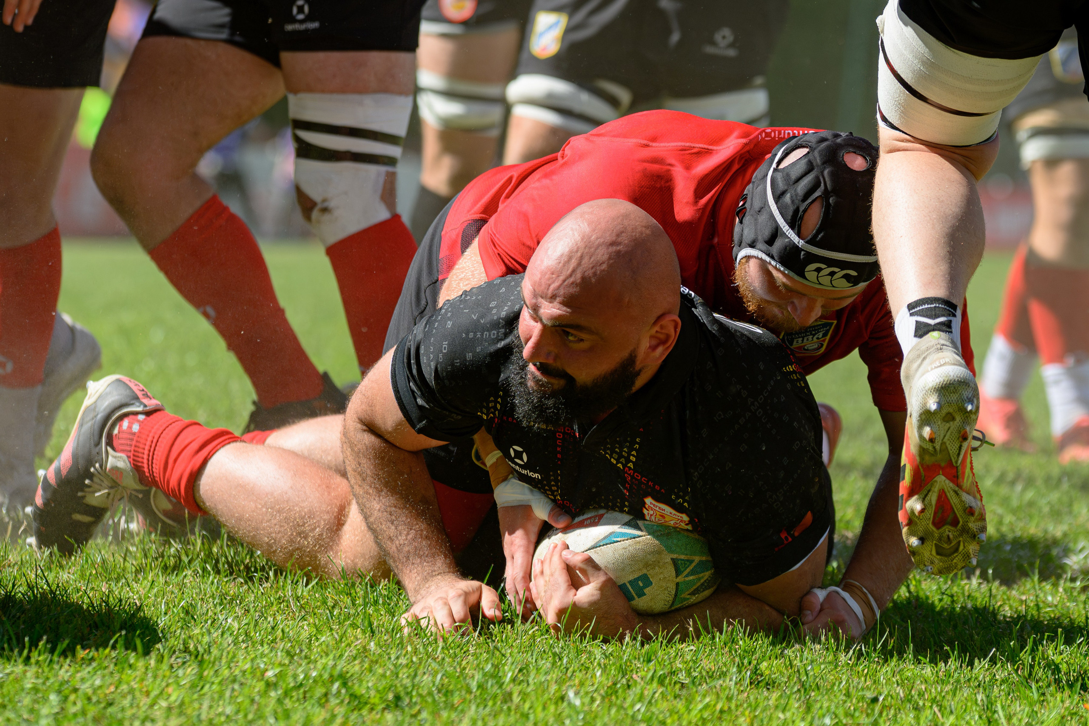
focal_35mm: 210
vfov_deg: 6.6
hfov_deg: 9.8
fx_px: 6339
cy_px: 257
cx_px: 689
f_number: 4
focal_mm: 140
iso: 400
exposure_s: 1/3200
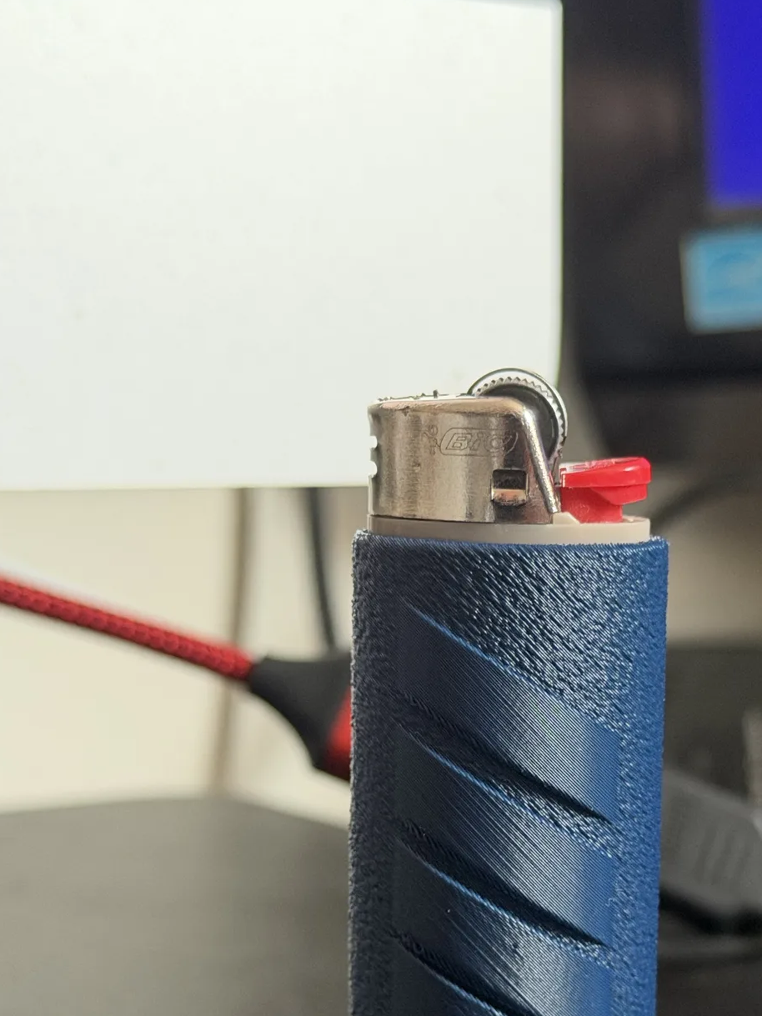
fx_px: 2466
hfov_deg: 17.5
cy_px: 761
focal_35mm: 84
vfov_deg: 23.1
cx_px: 536
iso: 320
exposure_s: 1/33
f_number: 1.78
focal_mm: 6.76
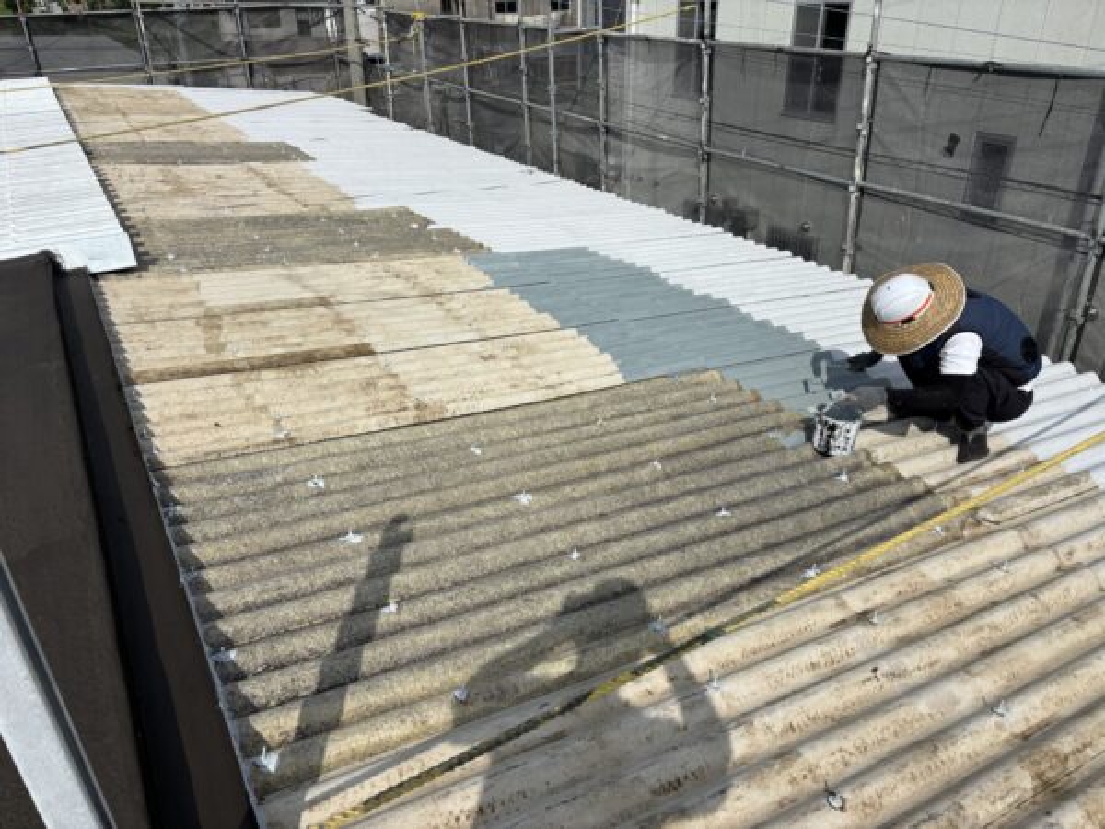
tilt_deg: -27.8
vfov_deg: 53.1
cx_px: 552
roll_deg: +0.9
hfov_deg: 67.3
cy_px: 414
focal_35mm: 26
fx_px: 830
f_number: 1.6
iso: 50
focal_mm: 5.96
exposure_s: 1/9901
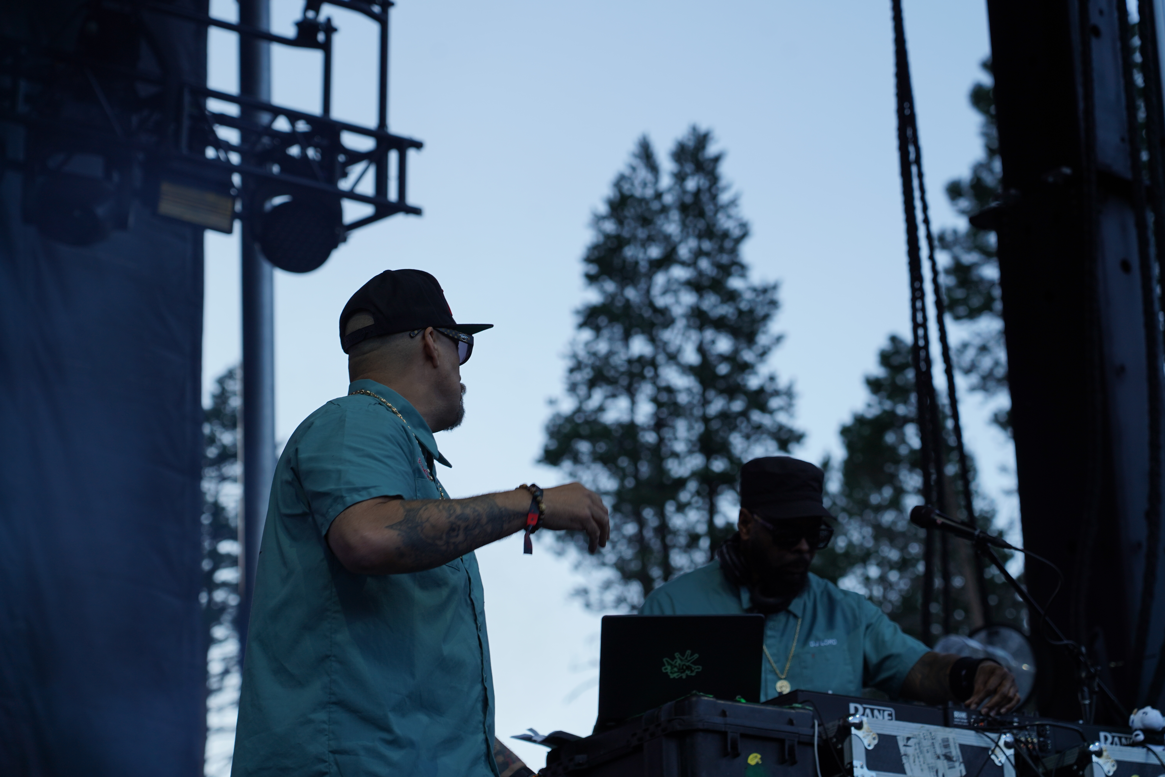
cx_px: 582
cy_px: 388
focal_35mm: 105
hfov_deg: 19.5
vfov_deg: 13.0
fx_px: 3398
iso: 100
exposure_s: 1/250
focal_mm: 105
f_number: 5.6
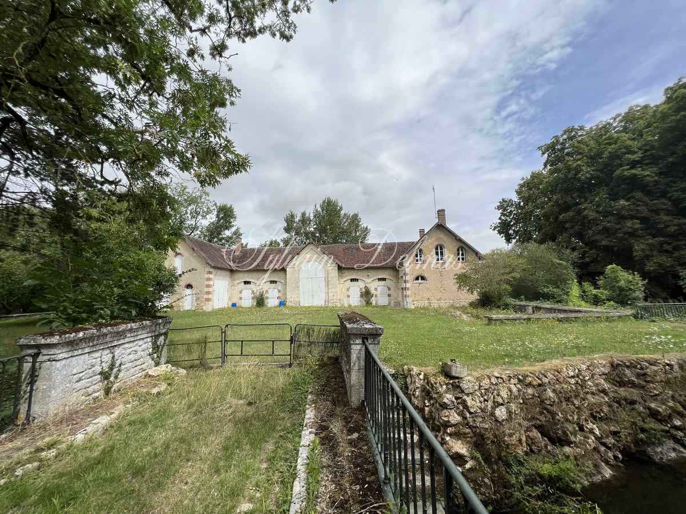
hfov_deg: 106.2
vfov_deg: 89.9
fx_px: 258
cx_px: 343
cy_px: 257
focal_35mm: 13
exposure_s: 1/2801
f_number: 1.8
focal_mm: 1.57
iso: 32
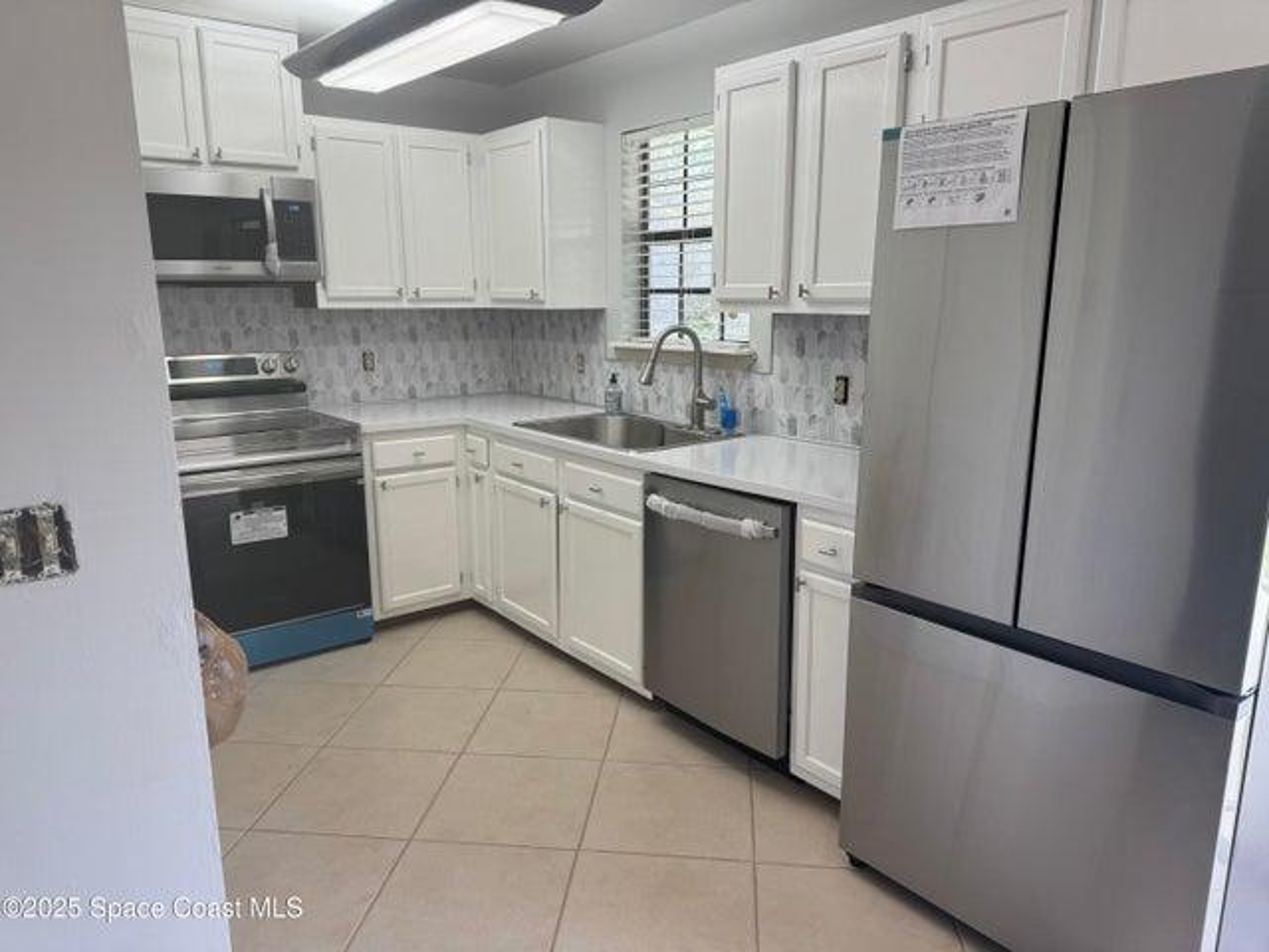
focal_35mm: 24
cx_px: 634
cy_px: 476
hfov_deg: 71.6
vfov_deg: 56.8
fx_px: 880
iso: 125
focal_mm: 6.76
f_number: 1.78
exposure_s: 1/120
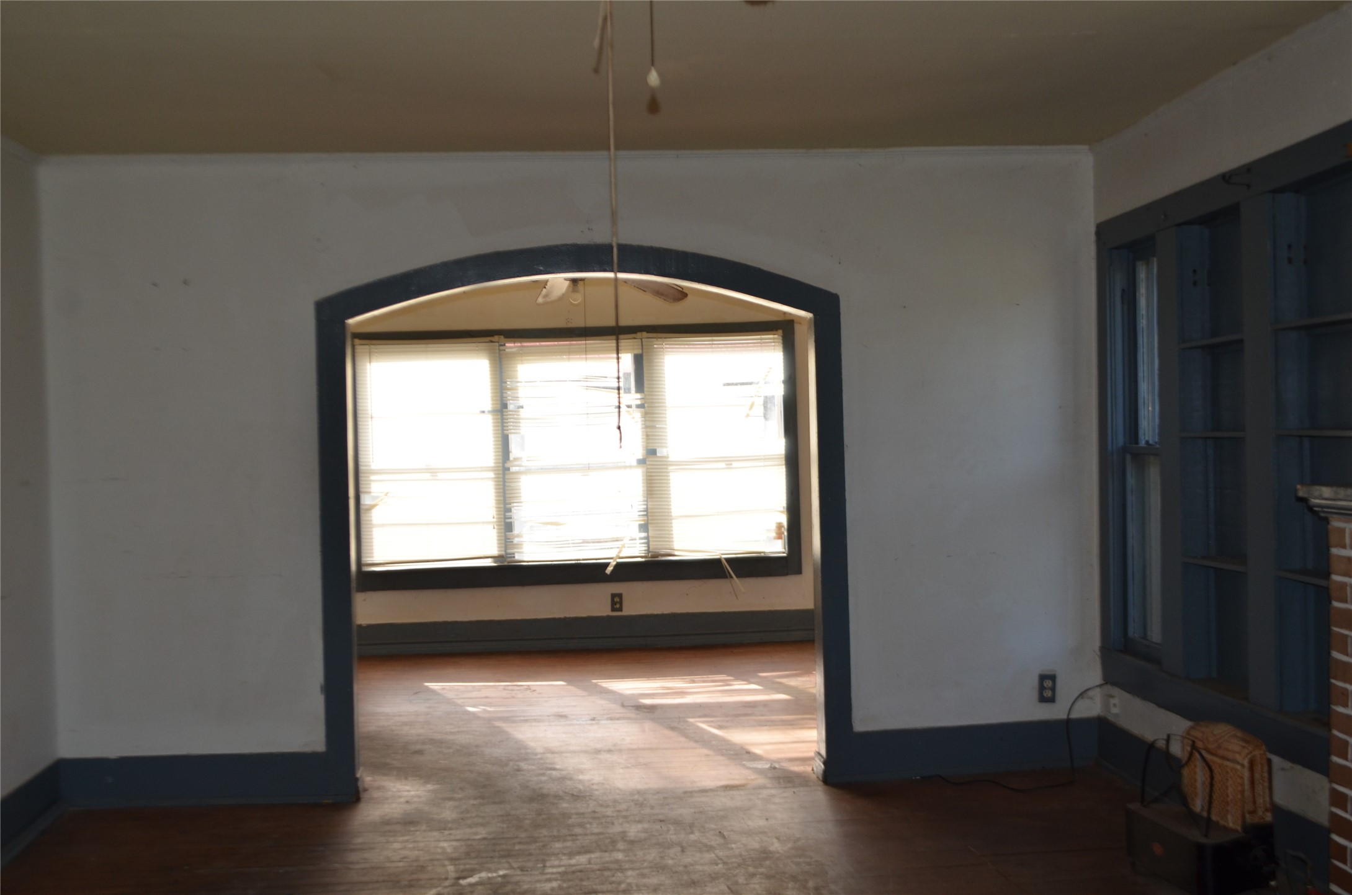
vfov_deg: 31.8
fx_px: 1574
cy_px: 448
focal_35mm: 42
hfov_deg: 46.5
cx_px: 676
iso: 320
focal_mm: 28
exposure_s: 1/125
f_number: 4.5
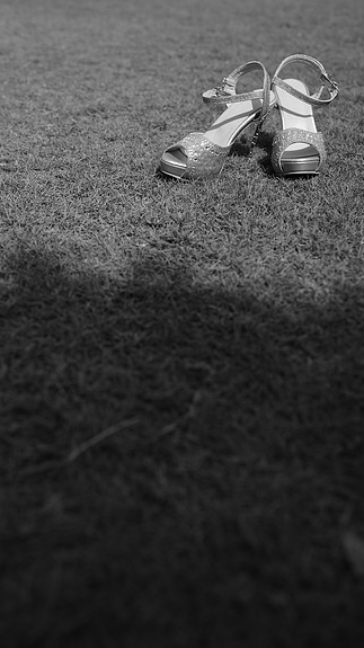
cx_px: 174
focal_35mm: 37
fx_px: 636
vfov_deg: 54.0
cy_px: 323
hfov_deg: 32.0
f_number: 3.5
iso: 100
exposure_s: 1/1600
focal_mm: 35
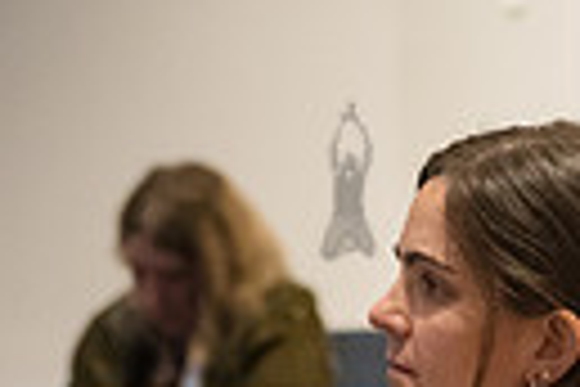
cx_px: 346
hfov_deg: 5.0
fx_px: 6669
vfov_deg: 3.3
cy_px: 614
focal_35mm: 414
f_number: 4.5
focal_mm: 92
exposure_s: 1/250
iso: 5000
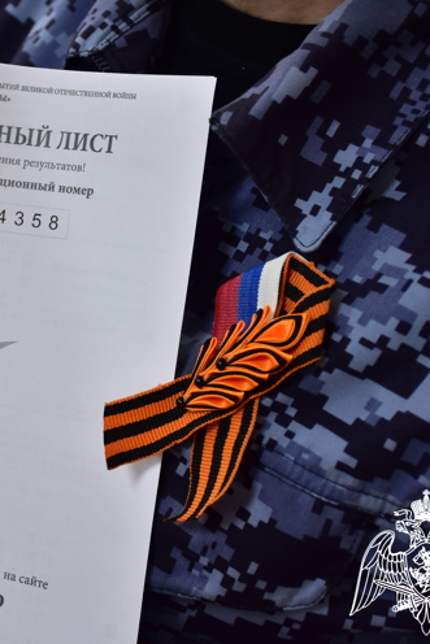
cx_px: 29
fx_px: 1379
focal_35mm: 77
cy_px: 323
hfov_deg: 17.4
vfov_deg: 26.3
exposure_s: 1/80
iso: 640
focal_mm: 34
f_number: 4.2
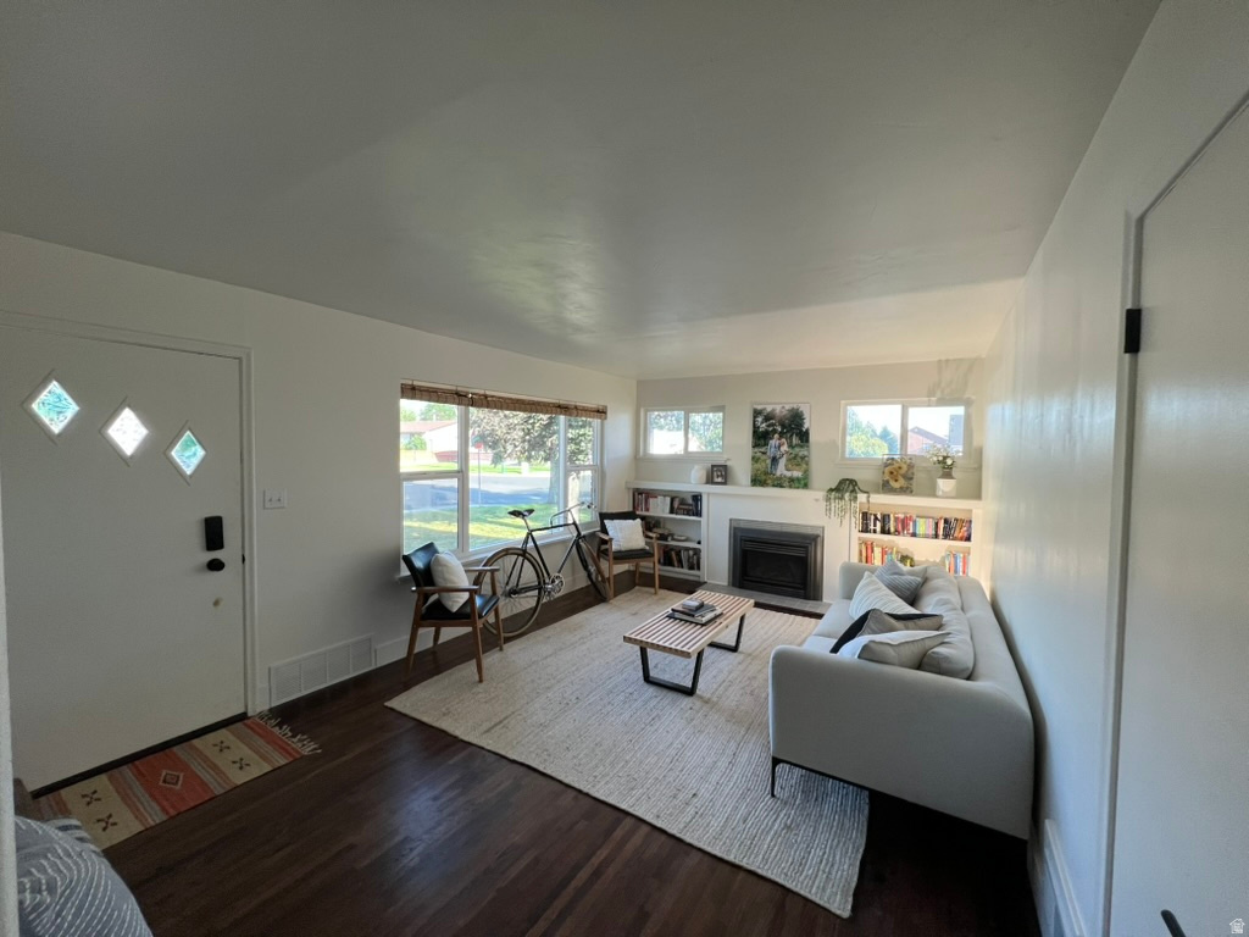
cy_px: 468
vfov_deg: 89.9
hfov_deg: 106.2
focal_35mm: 13
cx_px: 624
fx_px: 469
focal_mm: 1.57
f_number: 1.8
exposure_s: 1/120
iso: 125
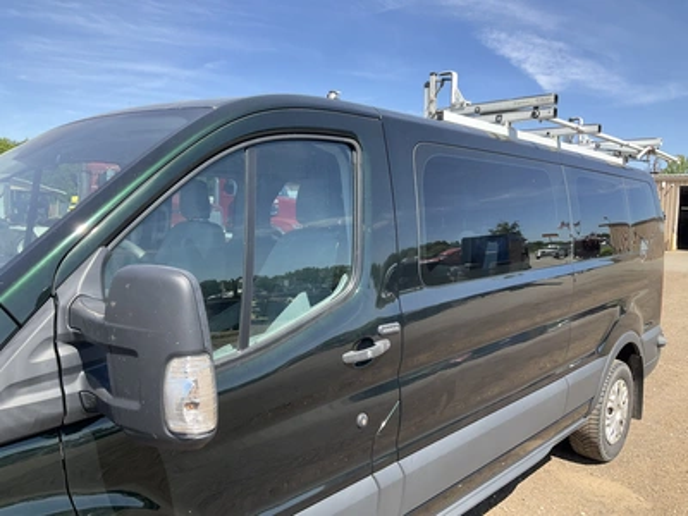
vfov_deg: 48.2
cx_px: 344
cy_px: 258
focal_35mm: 29
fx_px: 576
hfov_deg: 61.7
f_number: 1.8
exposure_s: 1/642
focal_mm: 3
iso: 25
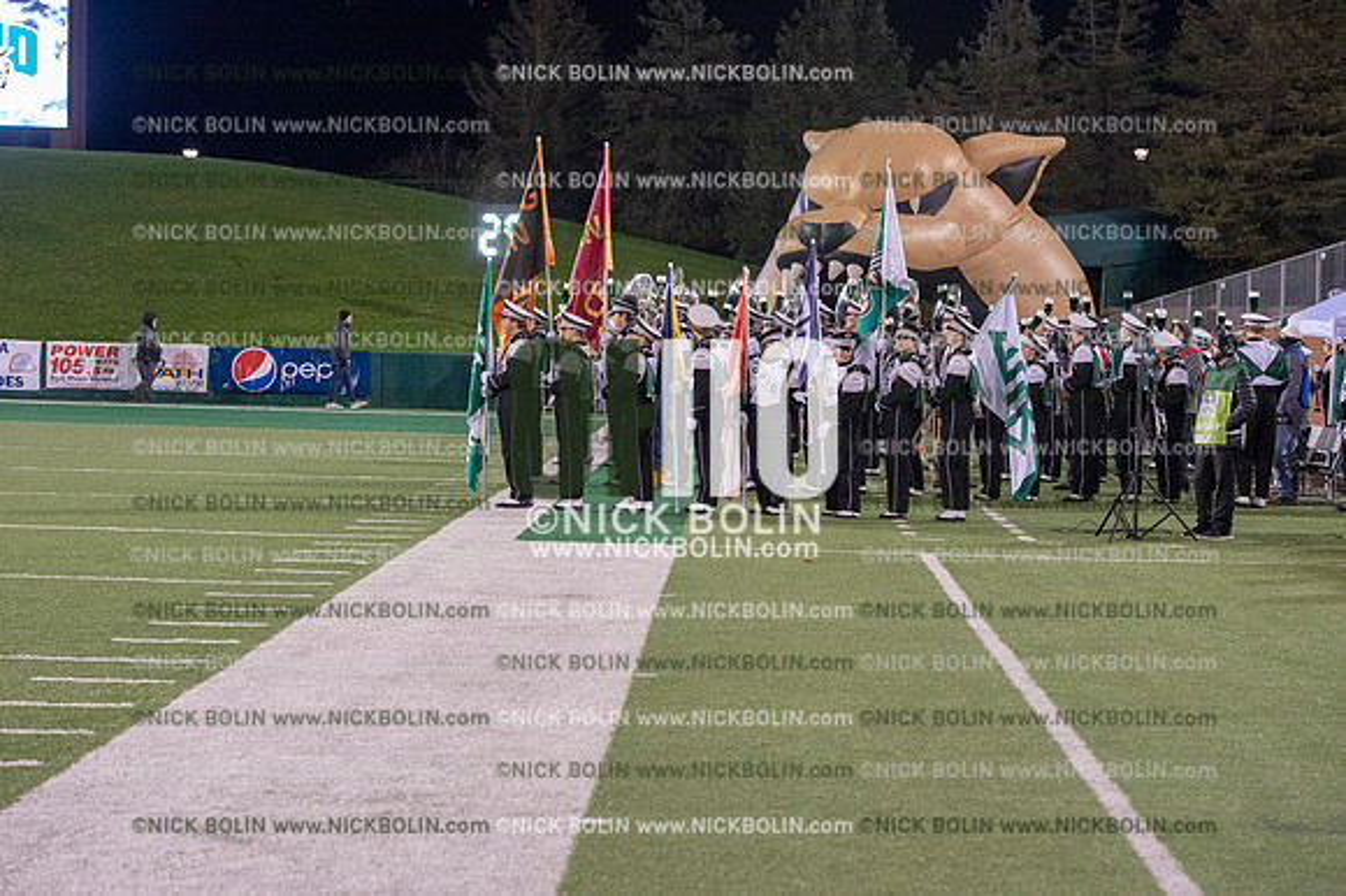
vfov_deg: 14.8
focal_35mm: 92
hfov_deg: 22.2
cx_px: 673
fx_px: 3438
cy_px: 448
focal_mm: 92
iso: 6400
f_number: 5.6
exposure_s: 1/400
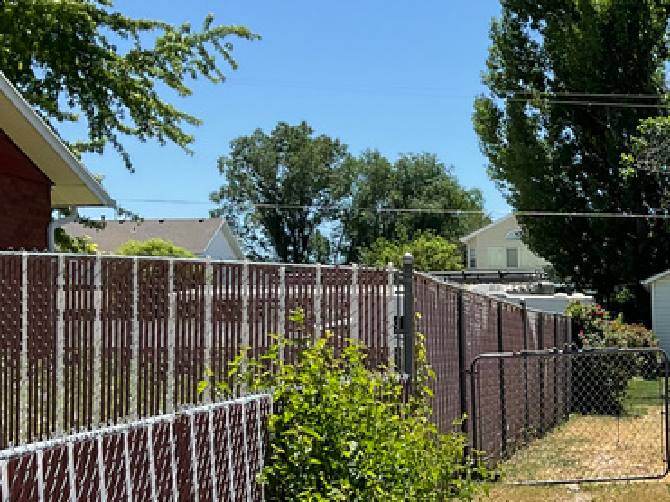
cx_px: 742
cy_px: 395
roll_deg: +0.1
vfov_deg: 18.3
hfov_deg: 22.9
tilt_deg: -3.1
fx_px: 1548
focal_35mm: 80
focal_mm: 3
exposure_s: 1/1577
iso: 16
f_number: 1.8
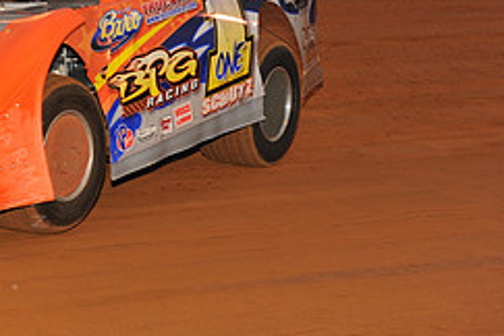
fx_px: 2338
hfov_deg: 12.1
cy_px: 27
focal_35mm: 167
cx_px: -81
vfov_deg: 8.2
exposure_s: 1/320
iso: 800
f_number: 7.1
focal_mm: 70
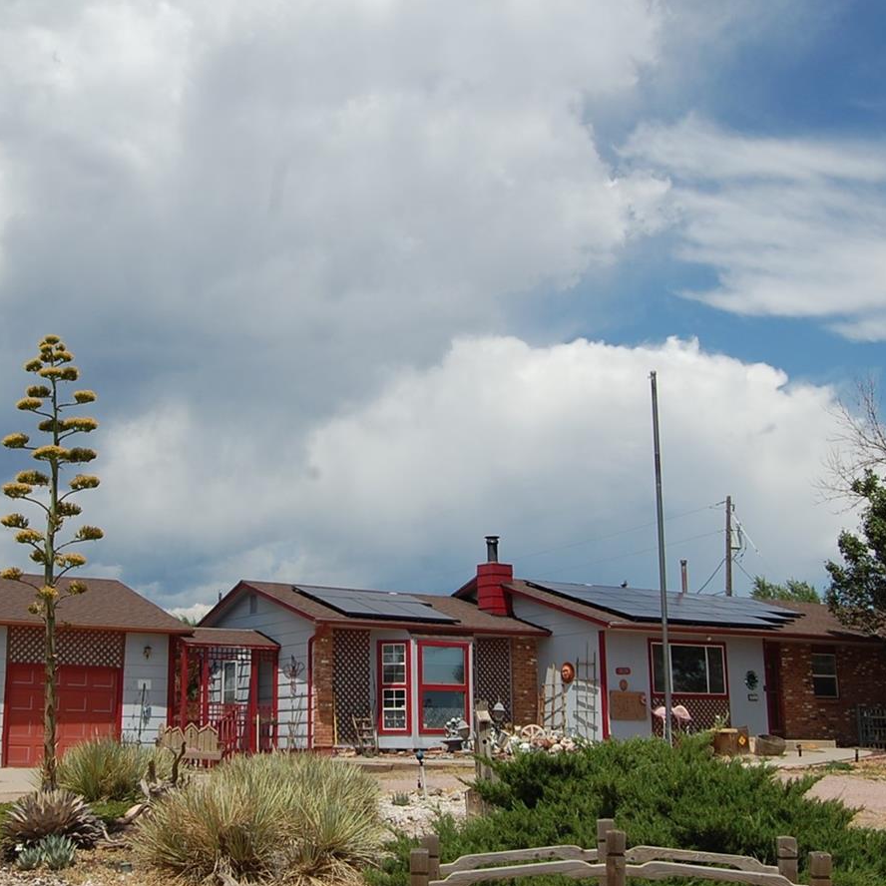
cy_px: 457
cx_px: 330
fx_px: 1216
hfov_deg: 39.7
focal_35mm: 42
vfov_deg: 40.0
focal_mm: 18
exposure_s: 1/400
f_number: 10
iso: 200
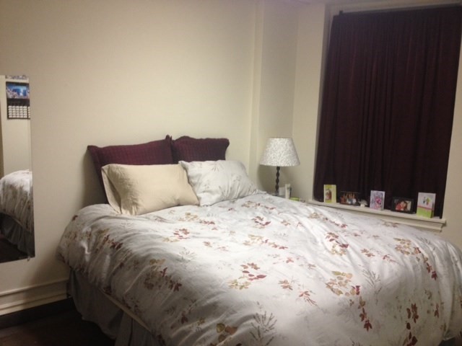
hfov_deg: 52.6
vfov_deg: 40.7
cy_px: 173
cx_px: 231
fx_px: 467
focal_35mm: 35
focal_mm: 4.28
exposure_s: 1/20
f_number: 2.4
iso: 125
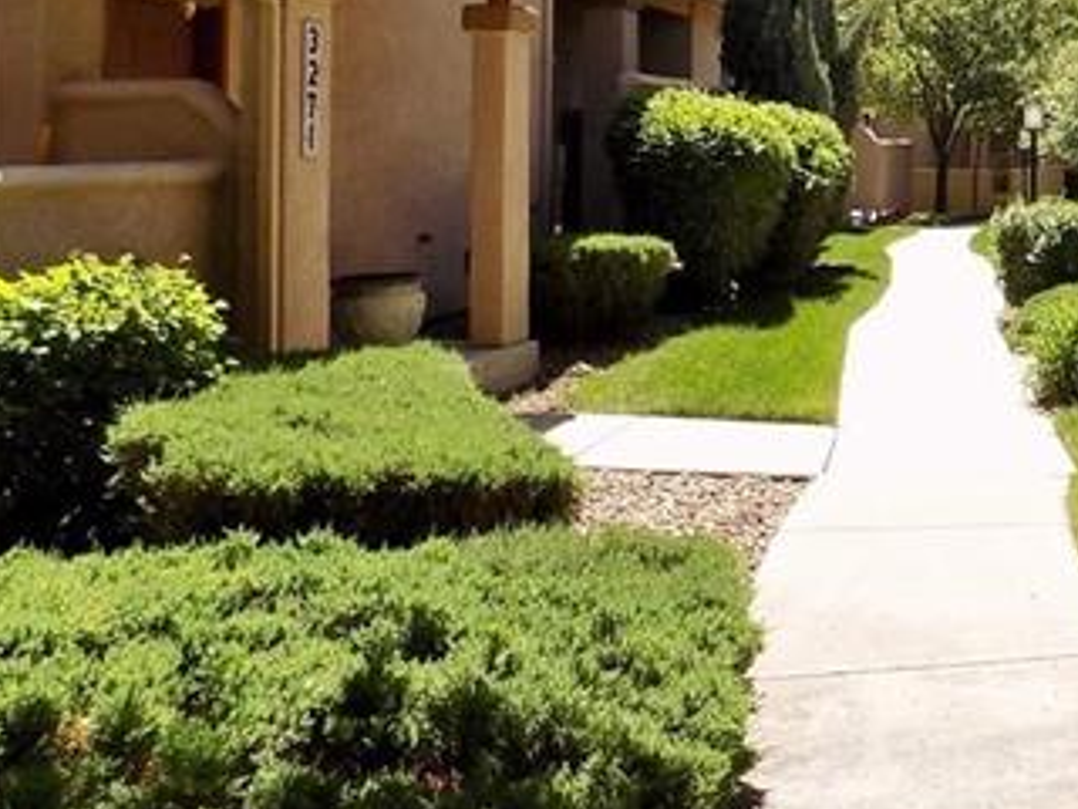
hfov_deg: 37.3
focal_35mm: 46
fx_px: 1433
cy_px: 91
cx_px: 1058
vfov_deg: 30.2
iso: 80
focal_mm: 4
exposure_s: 1/500
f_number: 3.1
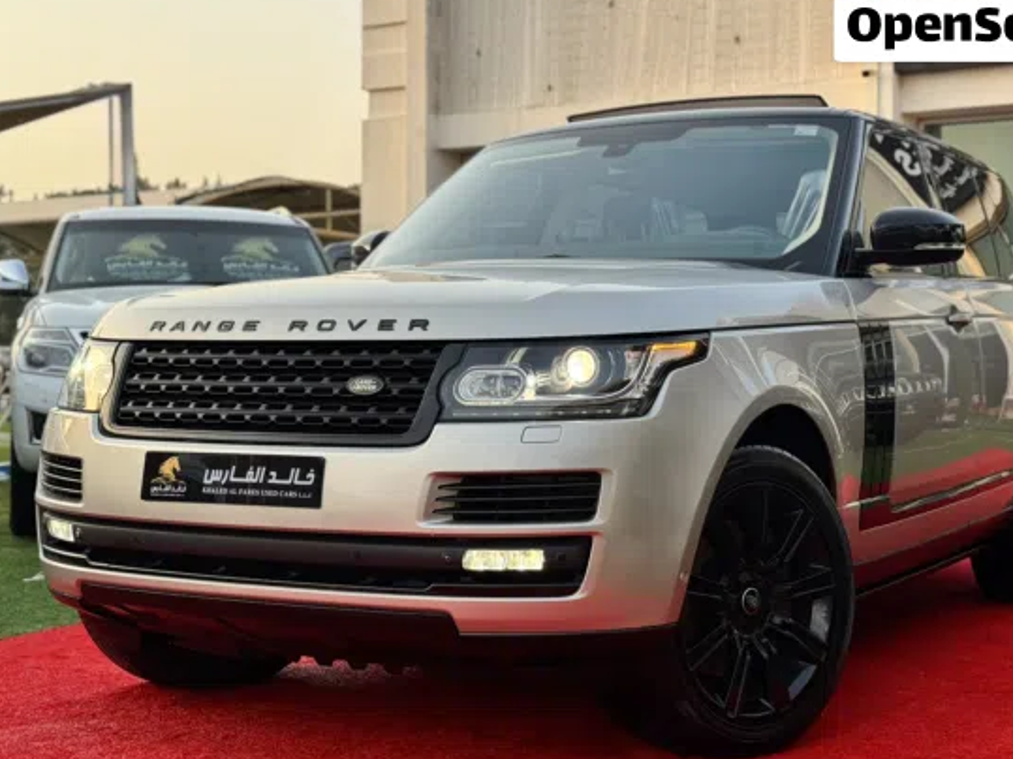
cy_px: 333
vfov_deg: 25.6
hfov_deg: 33.8
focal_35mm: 57
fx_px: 1668
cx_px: 551
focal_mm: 6.76
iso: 64
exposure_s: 1/609
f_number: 1.78
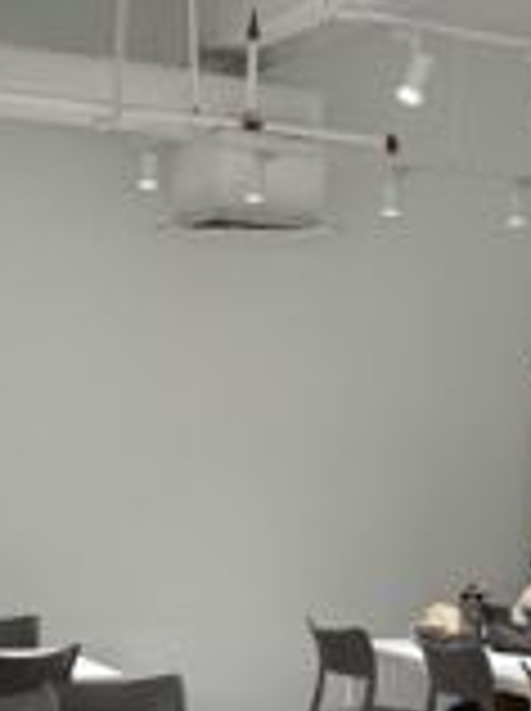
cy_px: 580
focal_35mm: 79
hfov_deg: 18.6
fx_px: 1620
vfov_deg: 24.3
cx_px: 176
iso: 200
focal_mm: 6.76
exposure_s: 1/100
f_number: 1.78
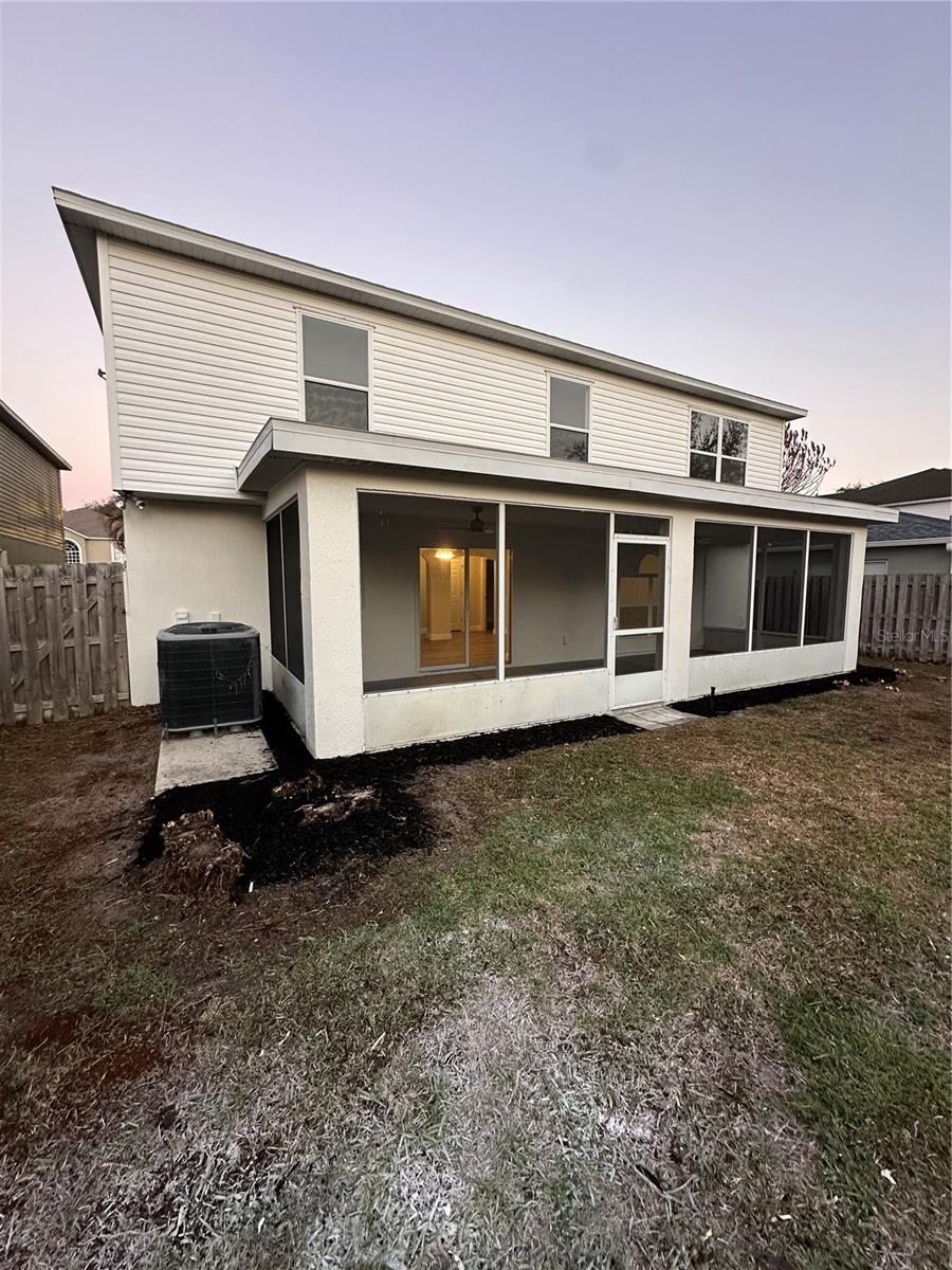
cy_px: 635
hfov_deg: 85.7
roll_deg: -1.0
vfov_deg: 102.1
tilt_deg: -5.6
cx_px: 476
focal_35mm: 14
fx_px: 513
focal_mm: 2.22
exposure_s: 1/60
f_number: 2.2
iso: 200
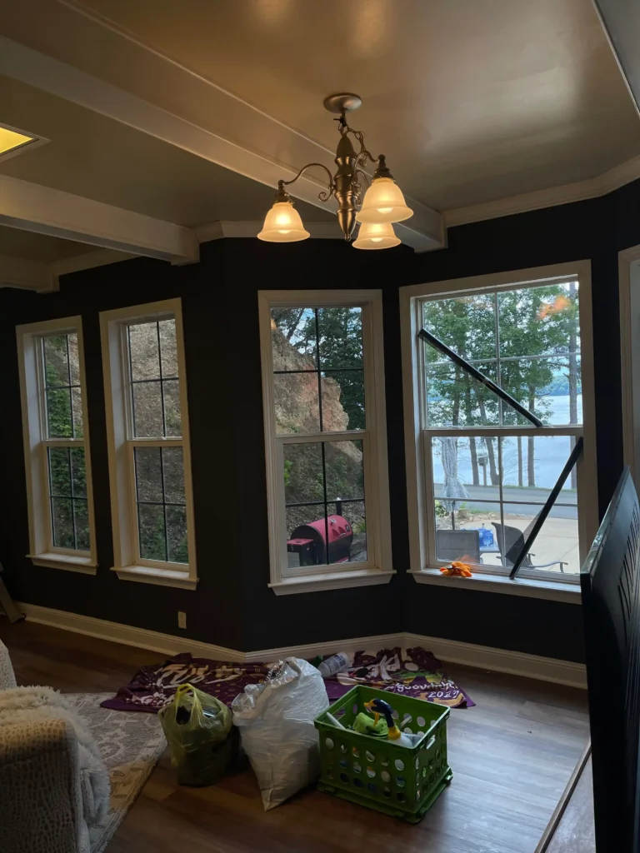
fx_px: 641
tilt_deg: -1.9
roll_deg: +2.6
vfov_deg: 67.3
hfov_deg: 53.1
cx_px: 320
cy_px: 426
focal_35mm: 26
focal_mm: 5.1
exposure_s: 1/288
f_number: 1.6
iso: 40
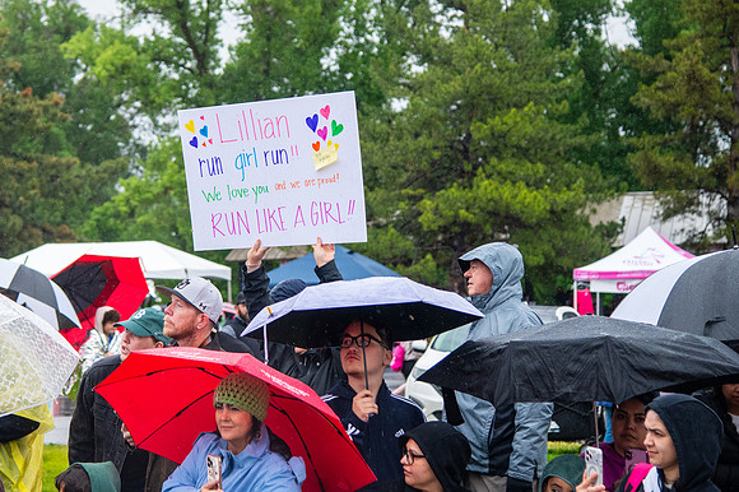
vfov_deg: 14.0
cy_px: 166
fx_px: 1999
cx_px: 208
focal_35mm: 97
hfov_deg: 20.8
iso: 2000
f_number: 4
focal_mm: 65
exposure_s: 1/1600
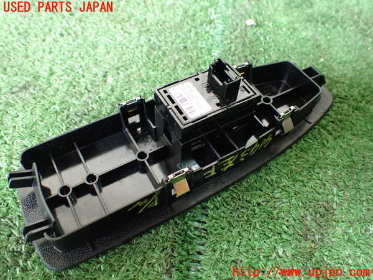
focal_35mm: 30
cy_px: 140
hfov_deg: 60.0
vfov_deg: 46.8
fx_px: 323
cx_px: 186
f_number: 2.3
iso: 800
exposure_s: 1/100
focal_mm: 5.4
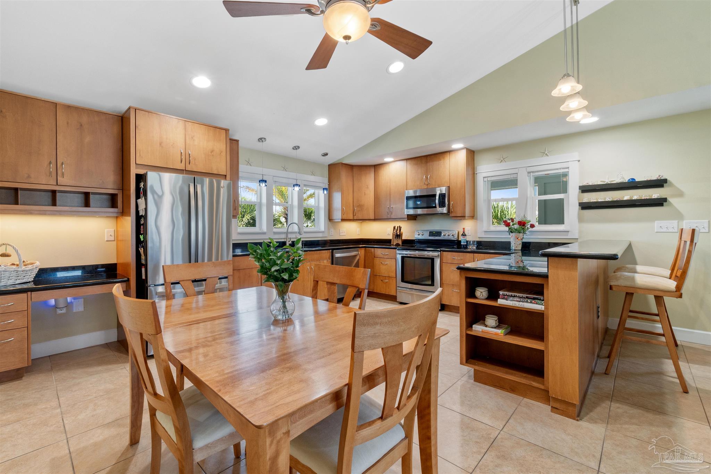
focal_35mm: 15
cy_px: 237
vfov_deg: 77.3
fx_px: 296
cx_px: 356
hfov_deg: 100.4
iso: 400
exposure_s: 1/5
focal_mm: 10
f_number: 10
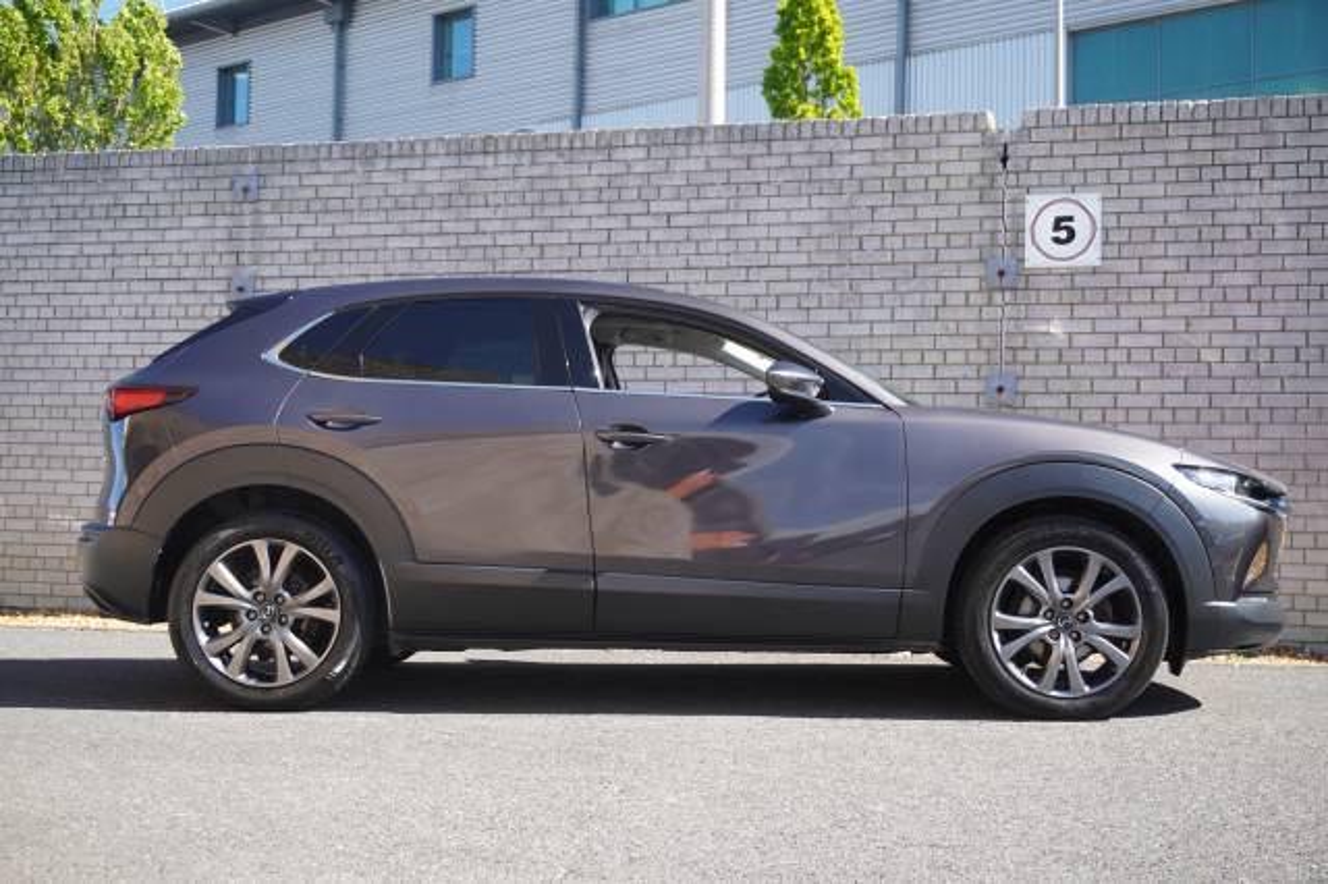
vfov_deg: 29.8
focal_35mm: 45
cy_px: 442
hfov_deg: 43.6
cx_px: 664
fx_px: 1659
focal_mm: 30
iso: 200
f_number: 5
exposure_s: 1/160
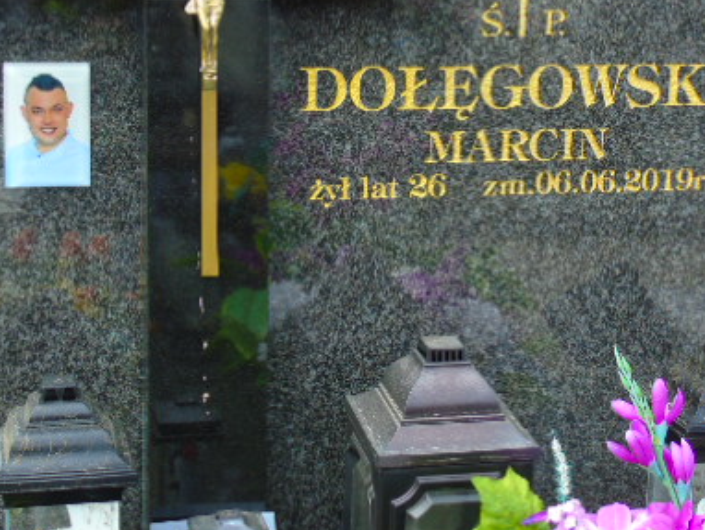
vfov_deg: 19.1
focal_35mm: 77
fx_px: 1569
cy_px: 155
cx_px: 376
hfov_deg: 25.3
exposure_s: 1/250
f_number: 4.1
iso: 80
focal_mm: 8.2
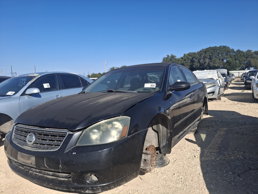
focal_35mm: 25
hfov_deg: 69.4
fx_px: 186
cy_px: 97
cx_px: 129
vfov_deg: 54.9
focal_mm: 4.69
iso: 32
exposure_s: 1/1887
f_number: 1.8
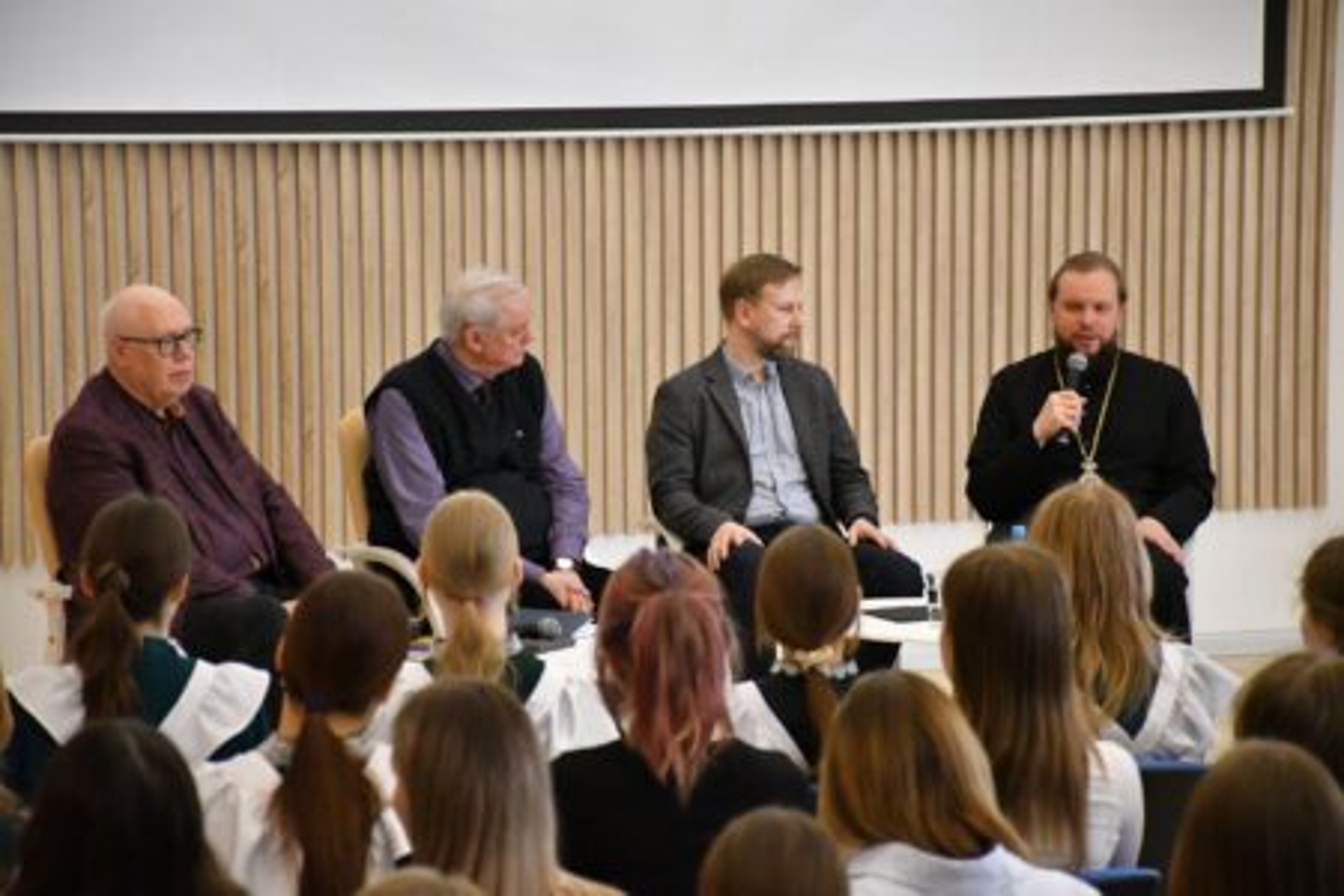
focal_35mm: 142
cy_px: 448
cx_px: 672
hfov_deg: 14.4
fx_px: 5301
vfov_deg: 9.7
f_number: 5.3
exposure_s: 1/500
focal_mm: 95
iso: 10000
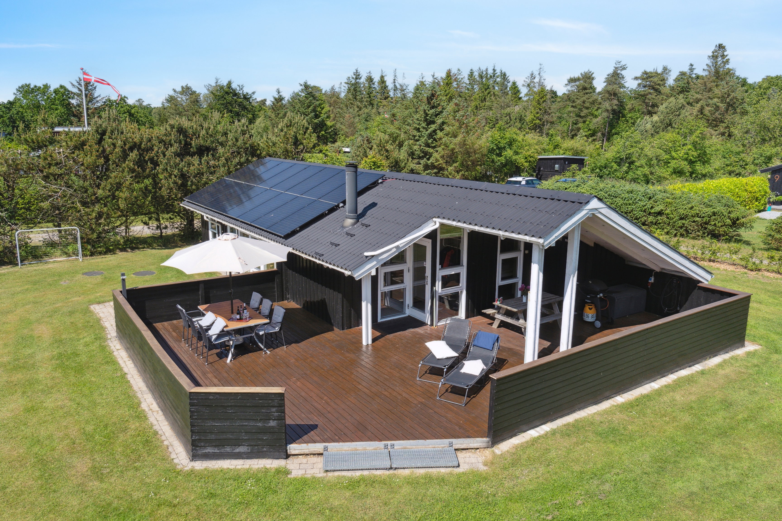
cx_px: 391
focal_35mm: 27
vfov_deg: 47.9
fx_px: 586
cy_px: 260
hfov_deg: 67.4
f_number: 8
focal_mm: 18
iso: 200
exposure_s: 1/500
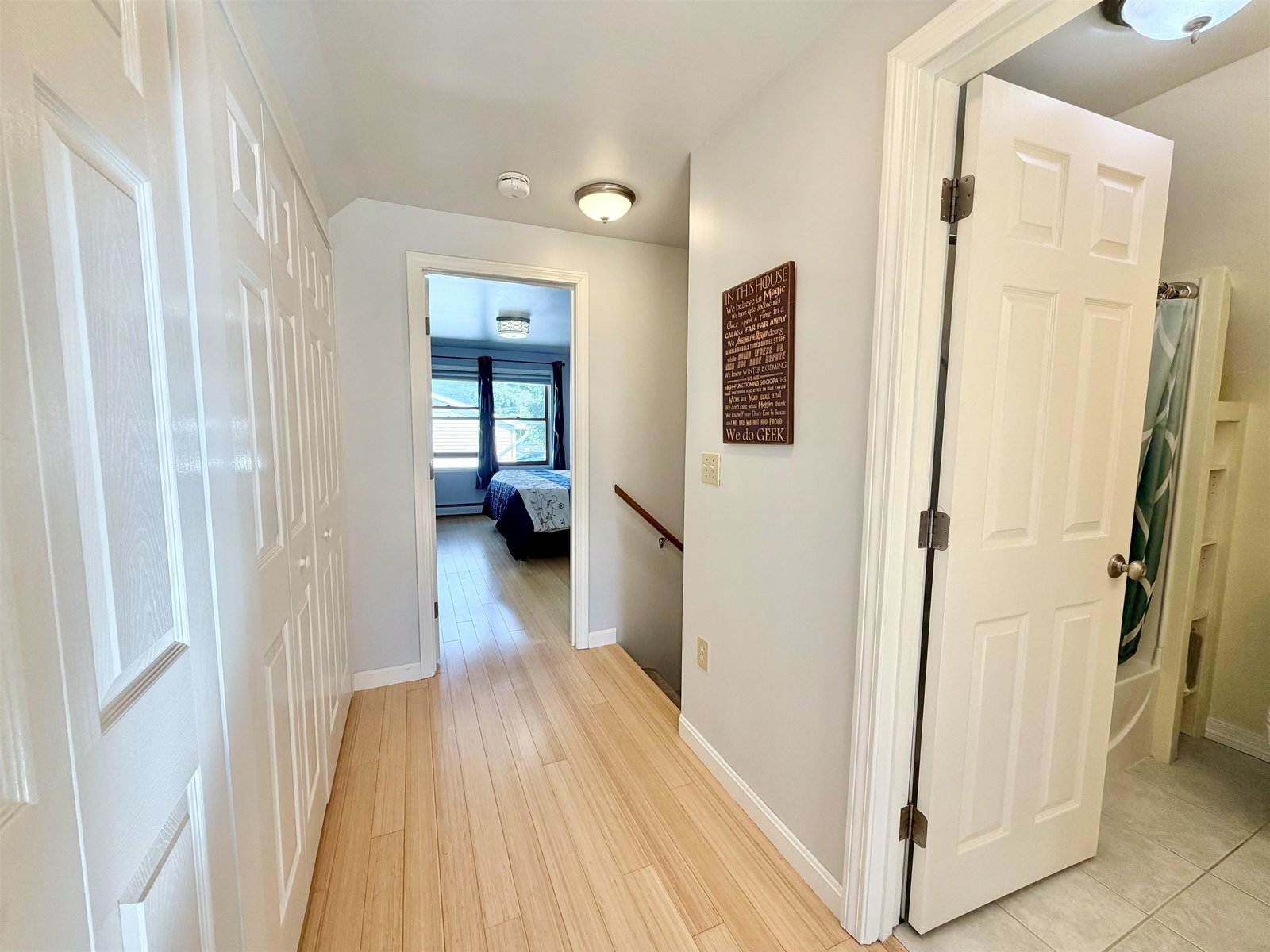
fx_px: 514
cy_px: 476
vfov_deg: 85.7
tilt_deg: -5.8
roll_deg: -1.0
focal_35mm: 14
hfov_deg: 102.1
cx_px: 635
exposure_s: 1/120
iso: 80
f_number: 2.2
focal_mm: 2.22
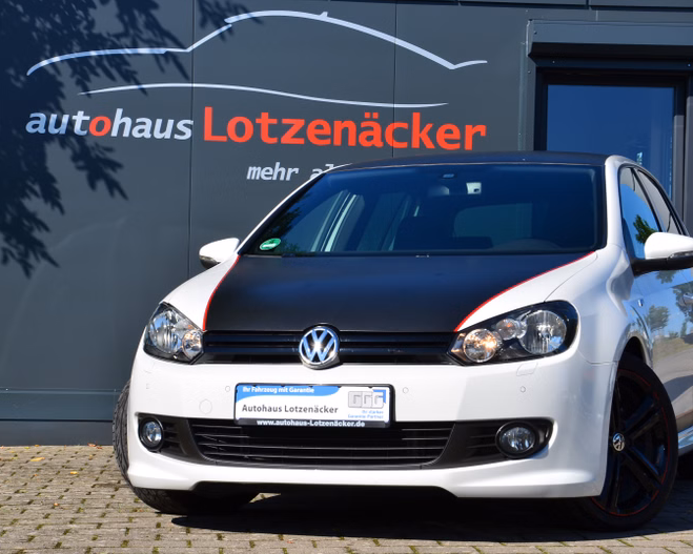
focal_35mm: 99
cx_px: 365
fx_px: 2030
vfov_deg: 15.5
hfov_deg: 19.4
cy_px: 278
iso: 100
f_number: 11
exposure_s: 1/160
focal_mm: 58
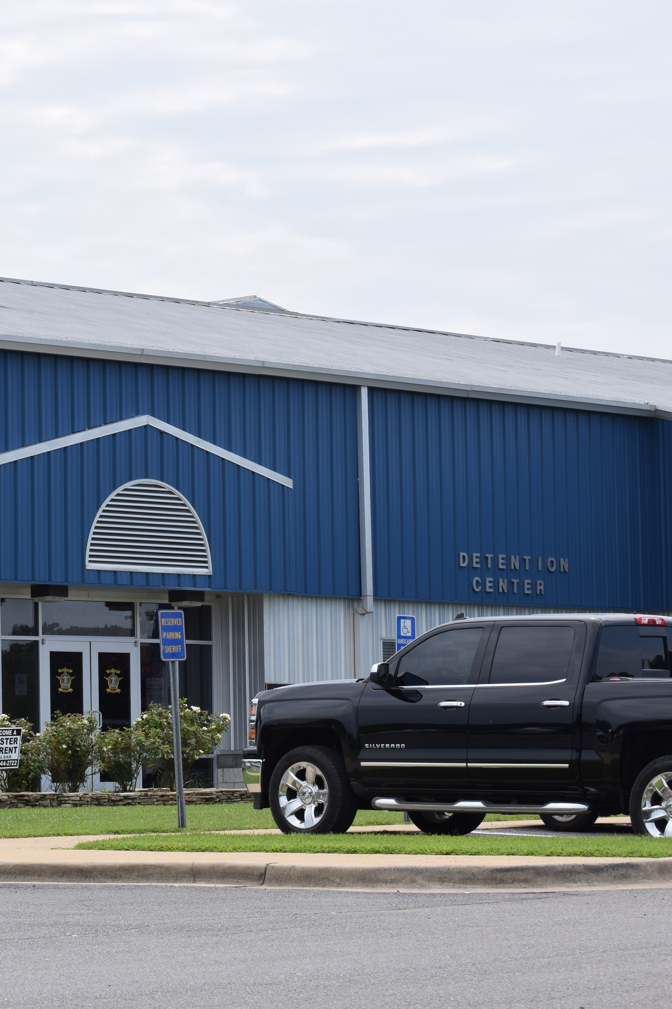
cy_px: 510
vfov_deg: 16.2
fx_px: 3550
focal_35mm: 127
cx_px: 150
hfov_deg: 10.8
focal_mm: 55
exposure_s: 1/400
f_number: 10
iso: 200
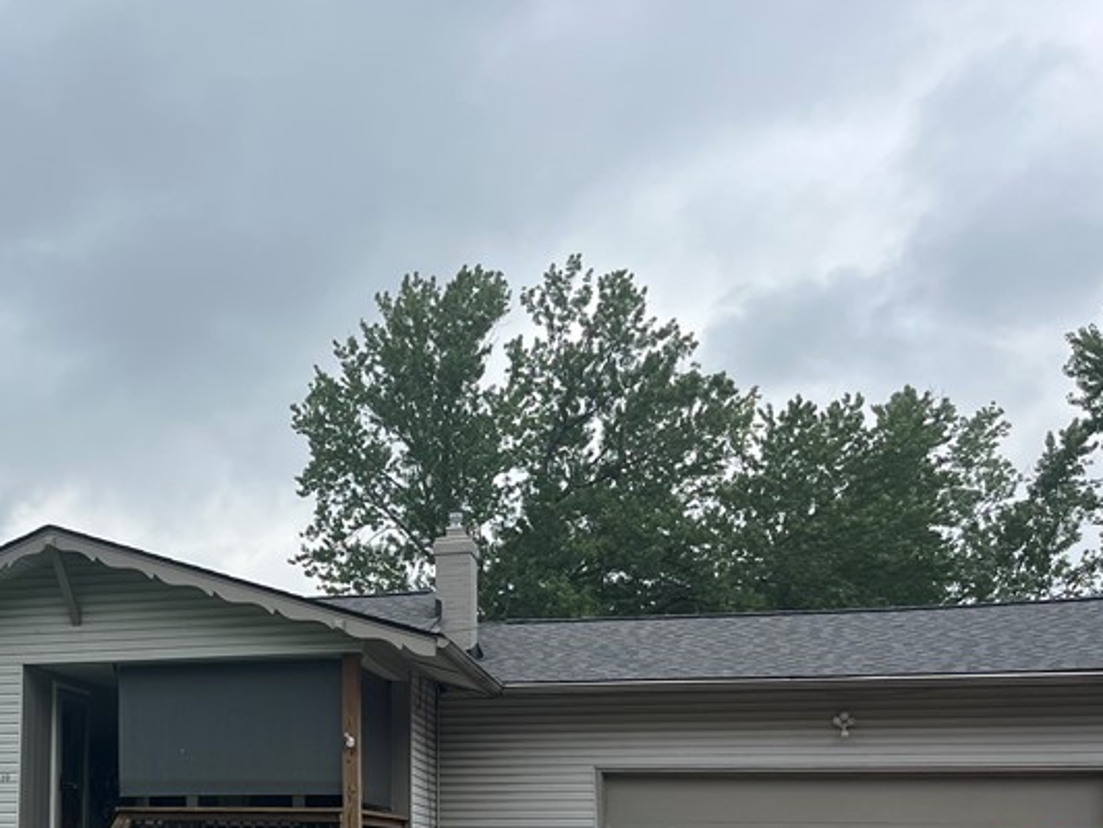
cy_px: 683
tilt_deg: +3.5
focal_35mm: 50
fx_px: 1593
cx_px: 93
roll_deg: -0.6
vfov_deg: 28.4
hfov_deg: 35.7
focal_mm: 5.1
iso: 50
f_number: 1.6
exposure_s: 1/3745
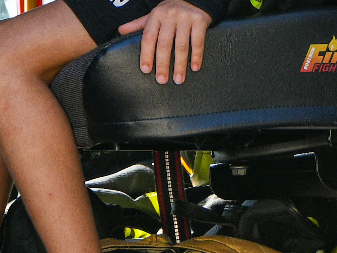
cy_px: -300
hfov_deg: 9.8
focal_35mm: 201
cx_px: 40
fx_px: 1957
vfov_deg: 7.1
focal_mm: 35
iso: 400
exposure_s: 1/320
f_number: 7.1
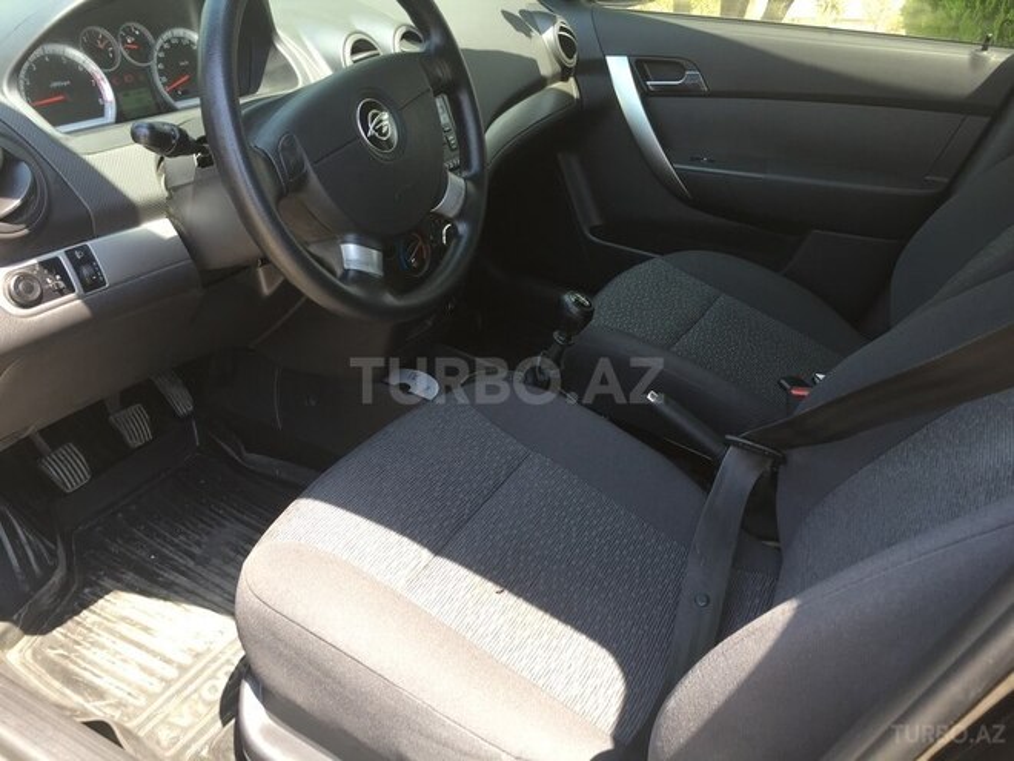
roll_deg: -6.0
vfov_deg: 48.2
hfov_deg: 61.7
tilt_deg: -33.7
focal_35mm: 29
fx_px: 849
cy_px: 380
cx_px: 507
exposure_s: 1/140
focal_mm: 4.15
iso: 32
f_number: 2.2
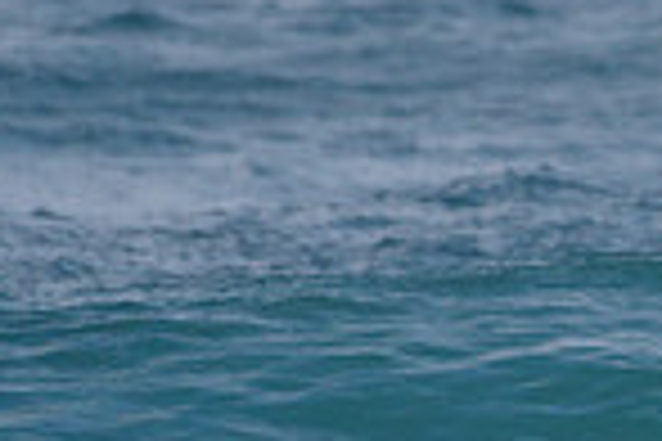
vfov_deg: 0.6
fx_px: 44369
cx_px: 1260
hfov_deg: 0.9
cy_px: 382
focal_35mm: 2413
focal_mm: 500
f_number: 5.6
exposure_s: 1/2000
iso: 400
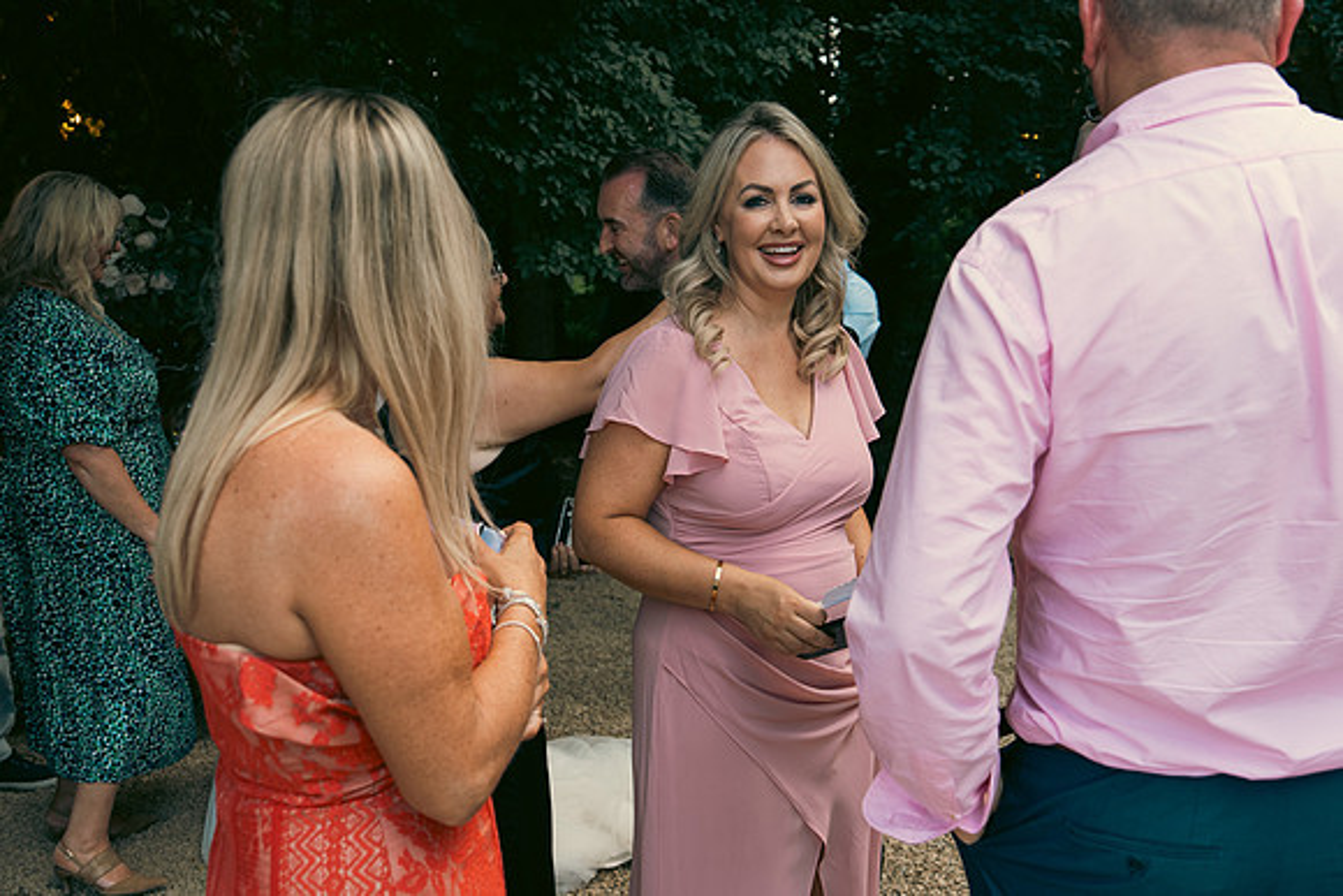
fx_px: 1343
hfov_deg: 53.1
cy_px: 448
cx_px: 672
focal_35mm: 36
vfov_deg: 36.9
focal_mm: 24
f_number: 3.5
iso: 200
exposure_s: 1/200
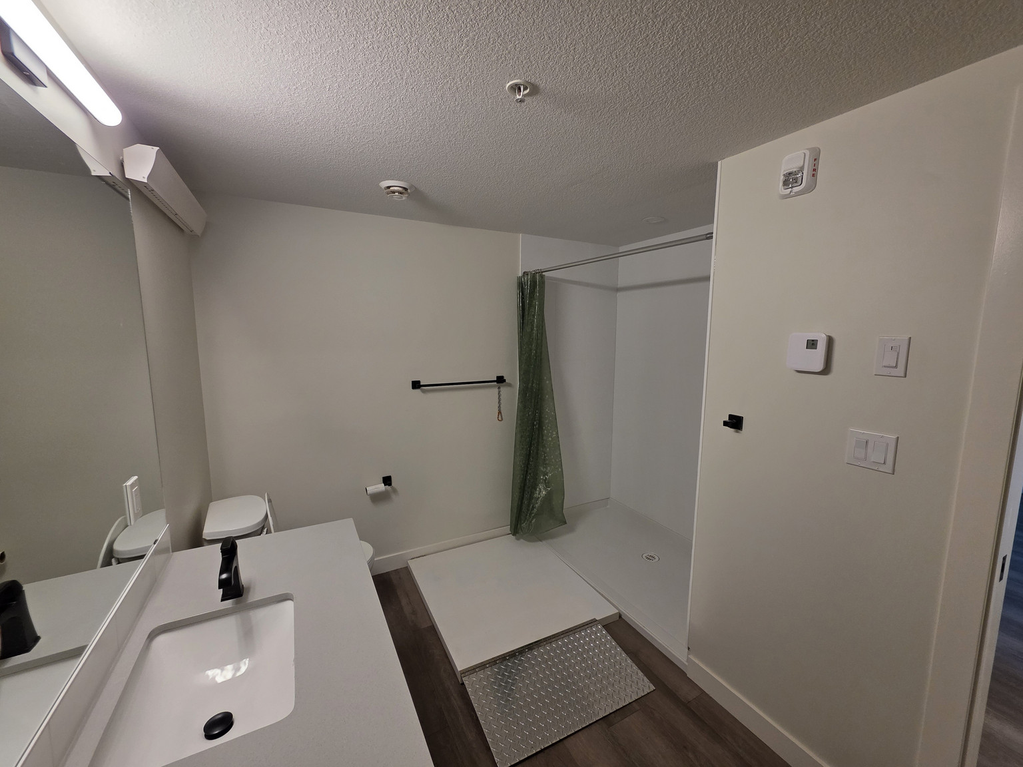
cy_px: 384
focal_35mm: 13
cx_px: 512
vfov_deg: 89.9
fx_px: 384
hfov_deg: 106.2
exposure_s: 1/120
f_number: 1.9
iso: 160
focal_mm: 2.2
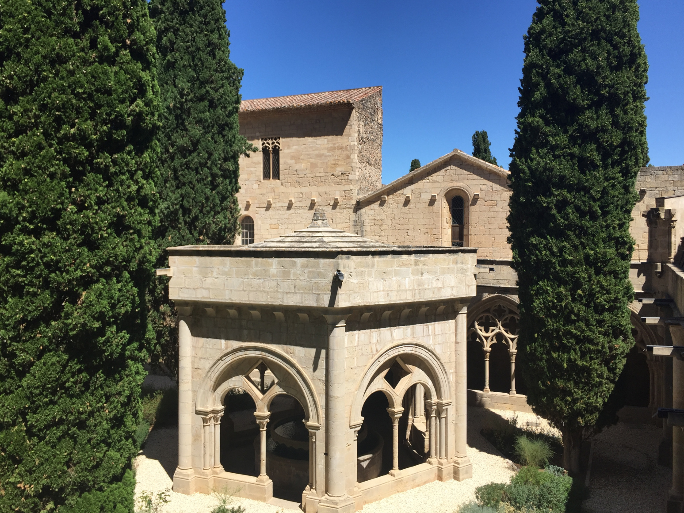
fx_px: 593
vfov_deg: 46.8
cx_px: 332
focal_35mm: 30
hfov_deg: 60.0
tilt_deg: -0.8
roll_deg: -0.7
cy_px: 249
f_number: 2.2
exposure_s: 1/1721
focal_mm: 4.15
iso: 32
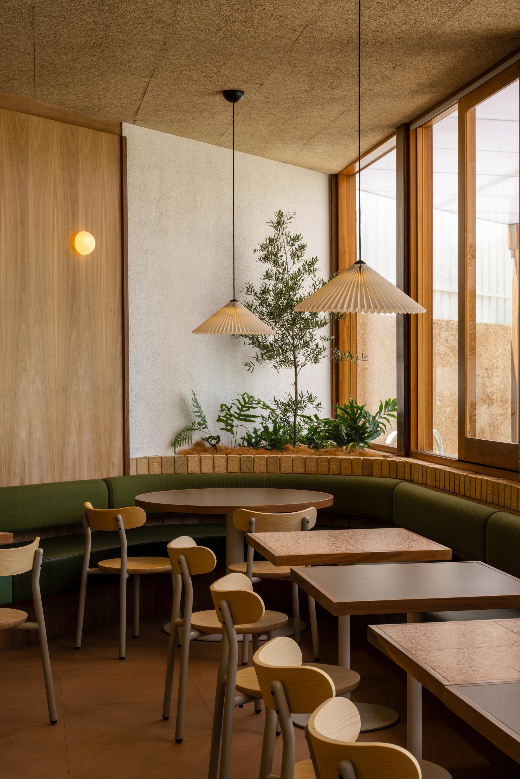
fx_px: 1257
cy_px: 390
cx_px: 260
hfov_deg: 23.4
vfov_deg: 34.5
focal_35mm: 58
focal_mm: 58
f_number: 14
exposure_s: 1/20
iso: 320
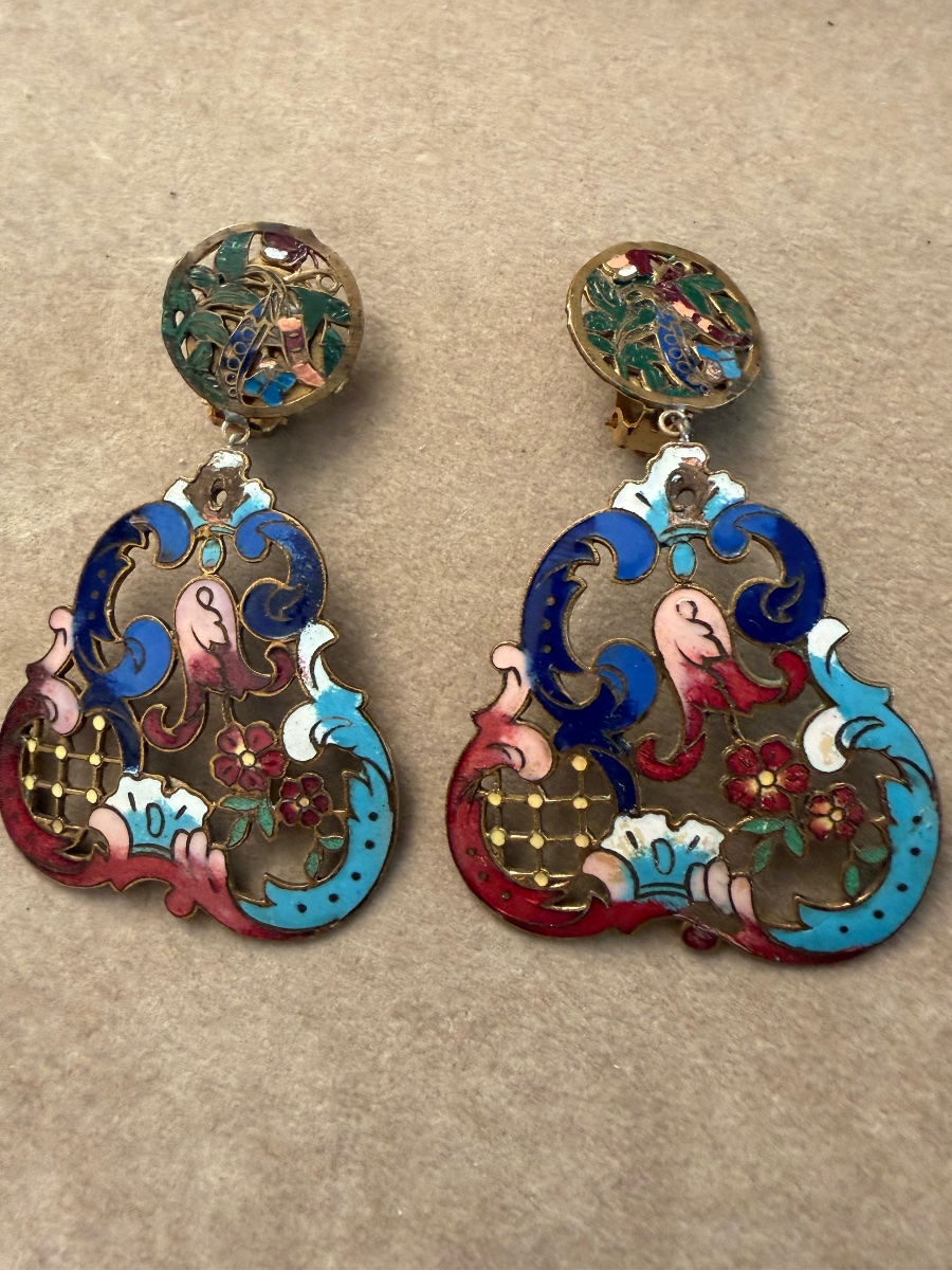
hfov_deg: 53.1
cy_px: 635
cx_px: 476
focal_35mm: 26
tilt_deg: -76.6
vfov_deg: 67.3
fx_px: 953
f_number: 2.2
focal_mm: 2.22
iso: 320
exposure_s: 1/50
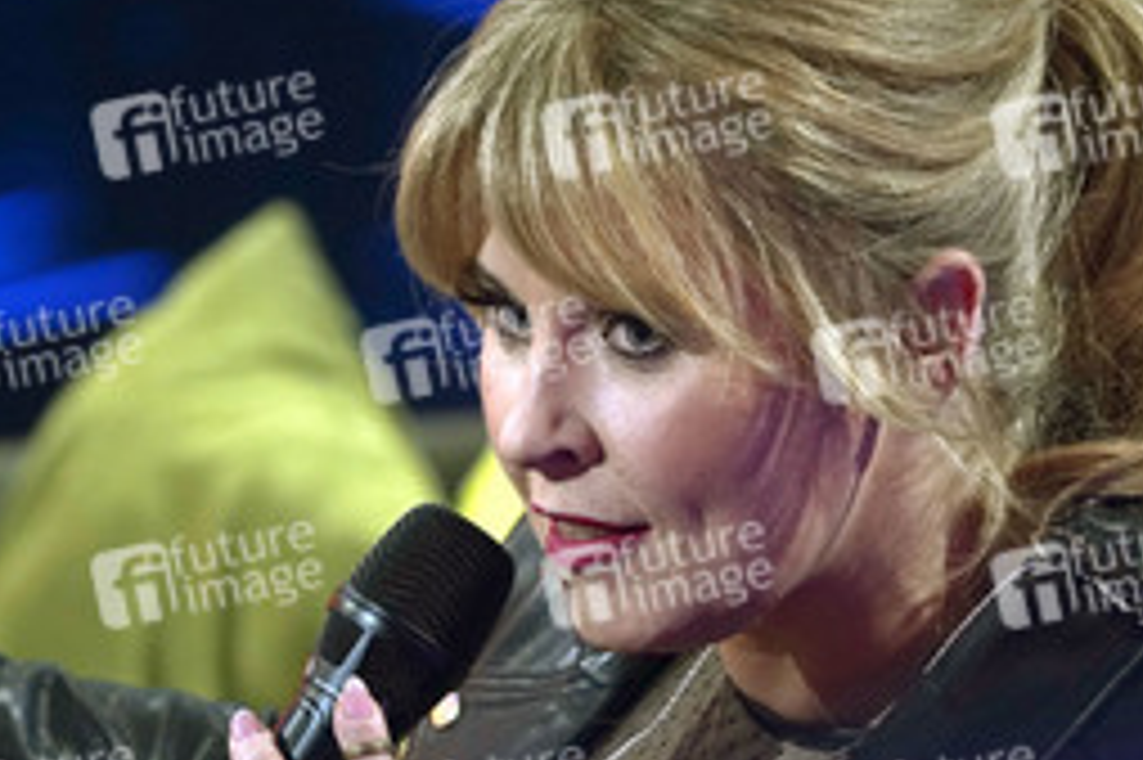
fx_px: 17228
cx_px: 538
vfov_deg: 2.5
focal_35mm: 543
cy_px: 463
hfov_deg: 3.8
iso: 3200
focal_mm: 306
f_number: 6.3
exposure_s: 1/200
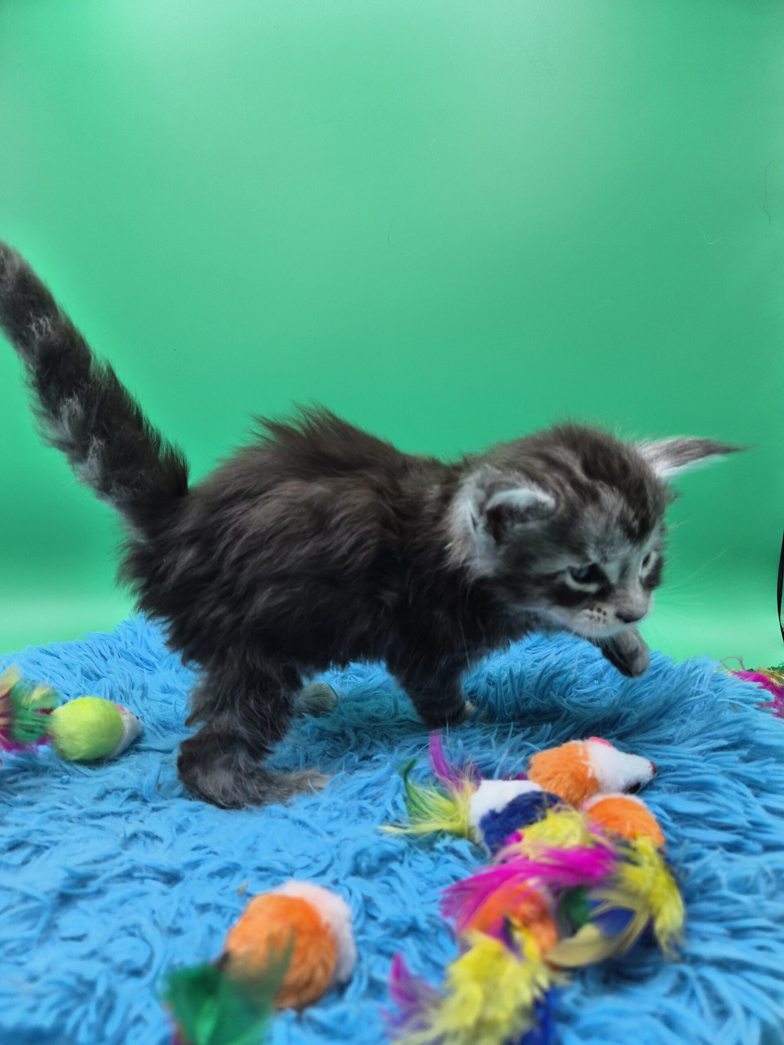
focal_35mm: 23
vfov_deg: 73.9
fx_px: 695
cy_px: 522
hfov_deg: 58.9
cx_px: 392
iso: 80
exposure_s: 1/560
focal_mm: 5.4
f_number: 1.8
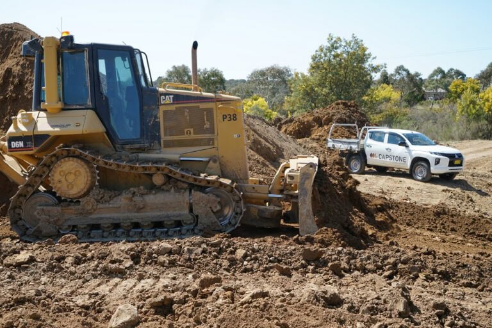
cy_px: 164
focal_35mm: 44
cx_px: 246
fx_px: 601
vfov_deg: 30.5
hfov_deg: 44.5
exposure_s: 1/100
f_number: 9
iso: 100
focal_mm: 44
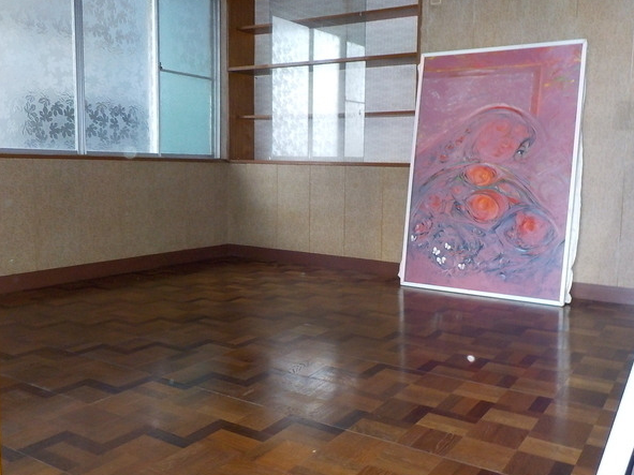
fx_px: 586
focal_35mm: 32
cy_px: 230
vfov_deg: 44.1
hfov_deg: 56.8
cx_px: 320
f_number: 3.3
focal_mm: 4.1
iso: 320
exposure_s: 1/30
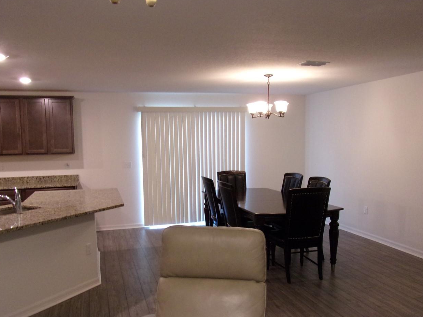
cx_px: 209
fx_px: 379
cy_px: 178
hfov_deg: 58.4
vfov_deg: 45.3
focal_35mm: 31
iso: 200
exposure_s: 1/18
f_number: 3.3
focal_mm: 4.3
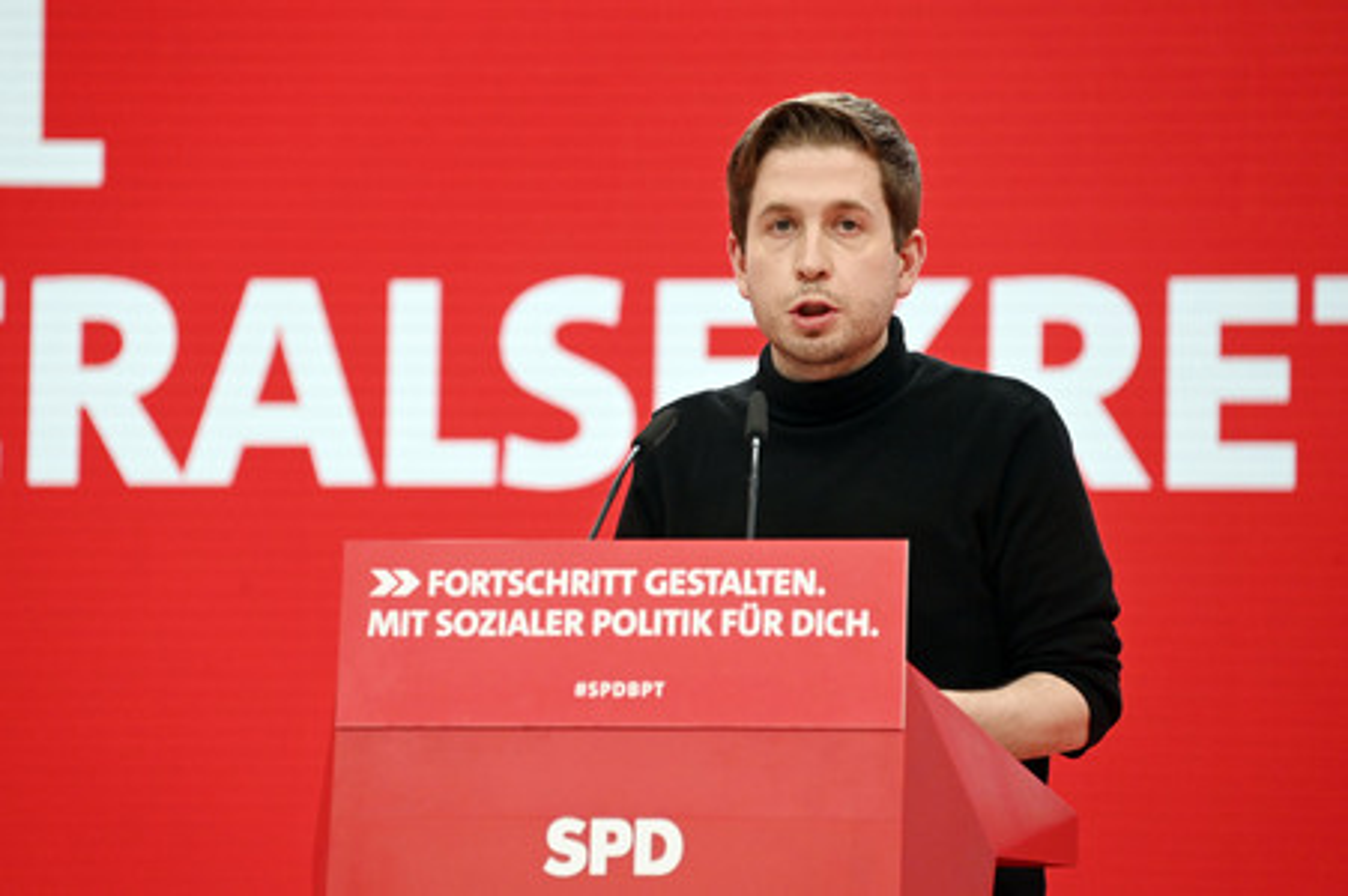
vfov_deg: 5.5
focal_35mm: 250
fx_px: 9354
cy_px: 448
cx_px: 674
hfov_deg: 8.2
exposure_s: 1/500
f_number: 5.6
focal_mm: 250
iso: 5000
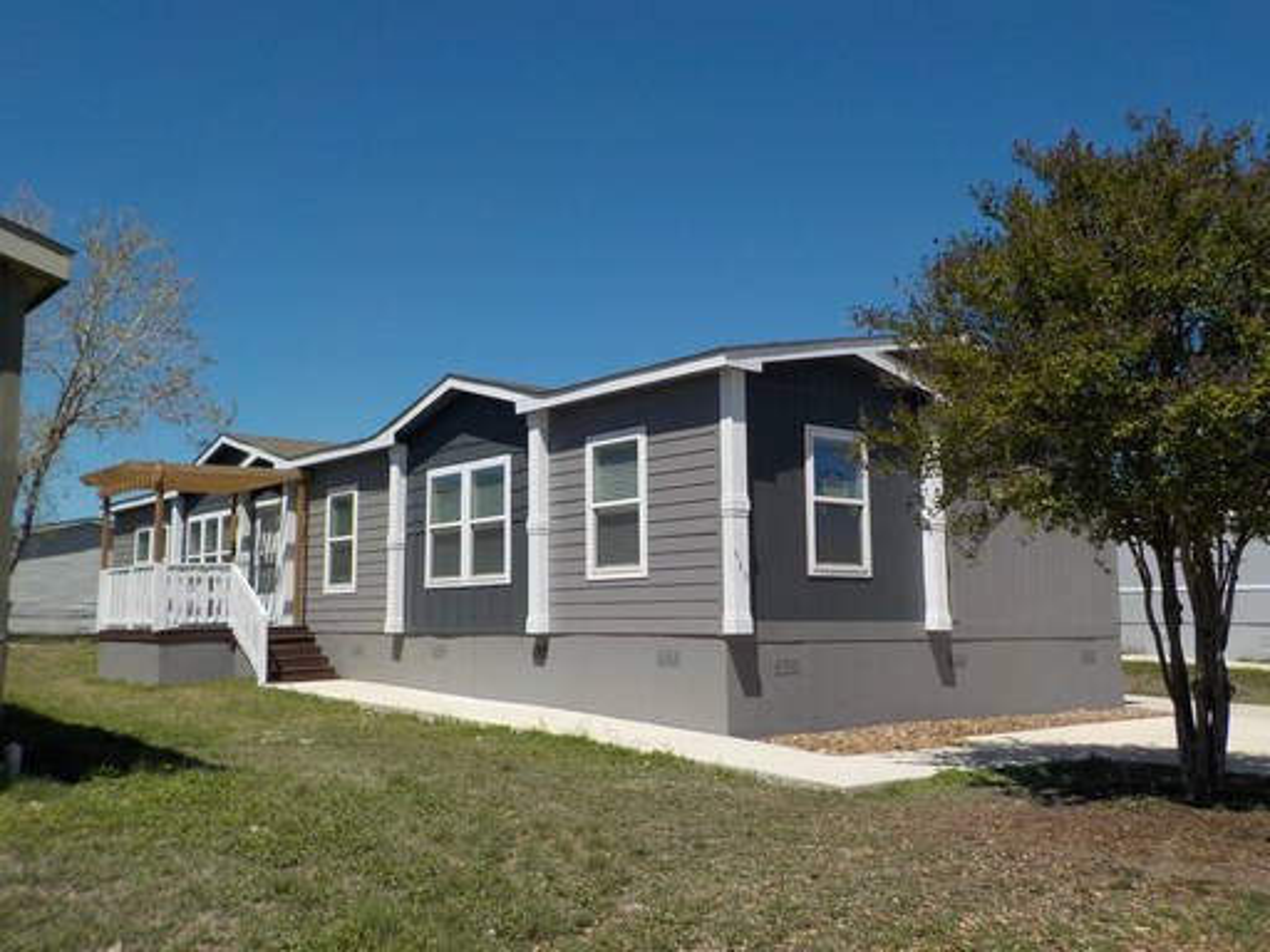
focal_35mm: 30
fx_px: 1101
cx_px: 635
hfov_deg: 60.0
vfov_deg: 46.8
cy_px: 476
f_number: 6.6
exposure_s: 1/640
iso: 125
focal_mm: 4.1
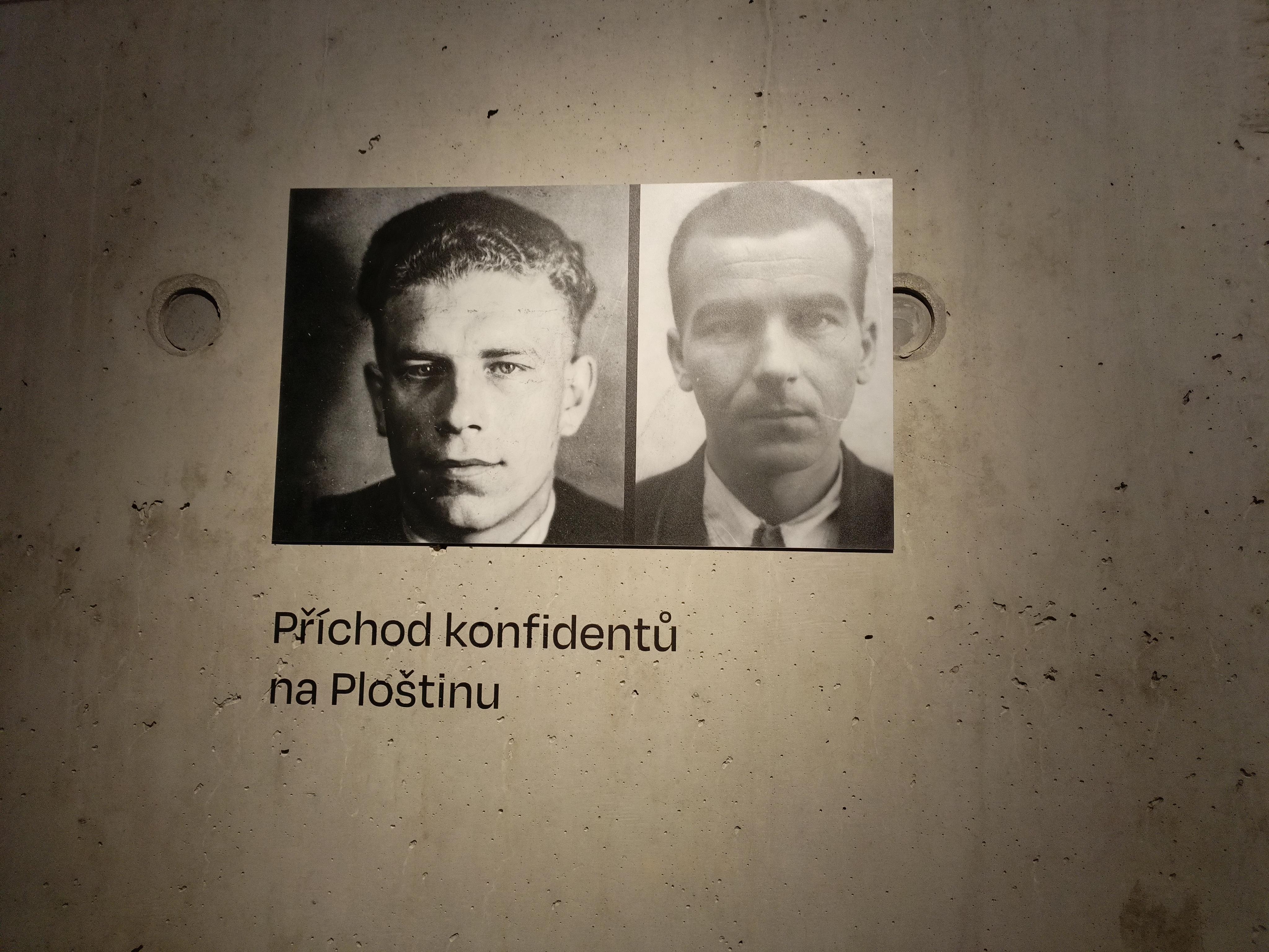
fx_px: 916
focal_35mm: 25
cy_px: 476
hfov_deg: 69.4
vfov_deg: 54.9
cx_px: 634
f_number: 1.69
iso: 328
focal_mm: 4.76
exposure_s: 1/50
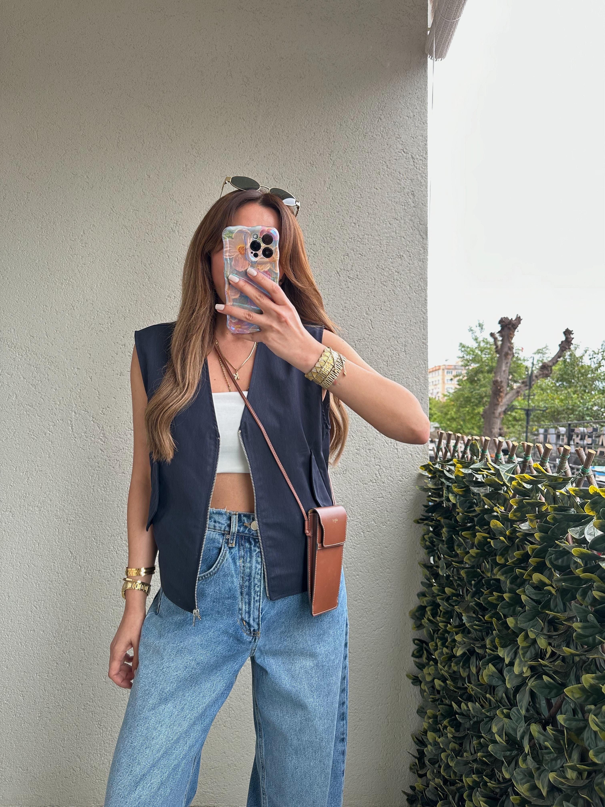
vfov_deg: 71.6
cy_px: 404
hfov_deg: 56.8
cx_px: 302
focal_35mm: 24
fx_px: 559
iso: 200
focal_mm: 6.86
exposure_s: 1/121
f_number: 1.78
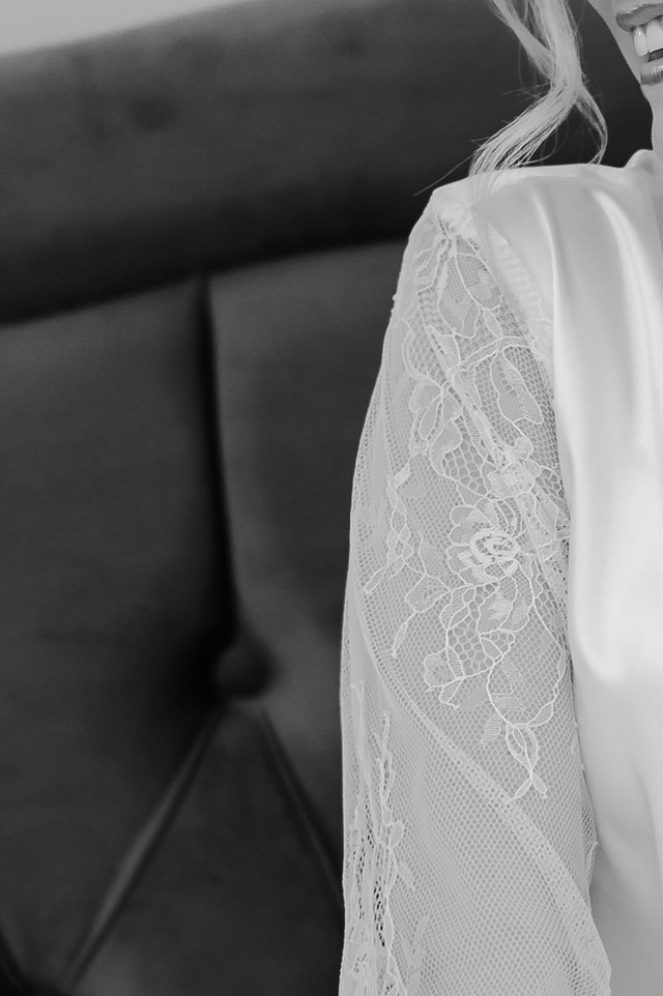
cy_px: 552
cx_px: 730
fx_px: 5533
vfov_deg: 10.3
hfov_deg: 6.8
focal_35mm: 200
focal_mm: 50
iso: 640
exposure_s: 1/250
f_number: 1.8
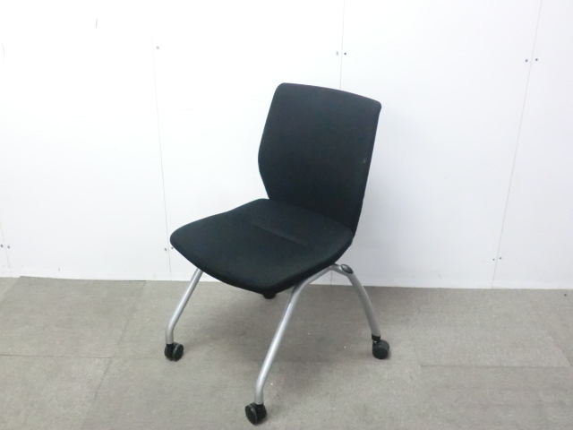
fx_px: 629
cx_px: 286
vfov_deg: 37.7
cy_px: 215
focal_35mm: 38
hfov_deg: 49.0
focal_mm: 6.9
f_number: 3.9
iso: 800
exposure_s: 1/25
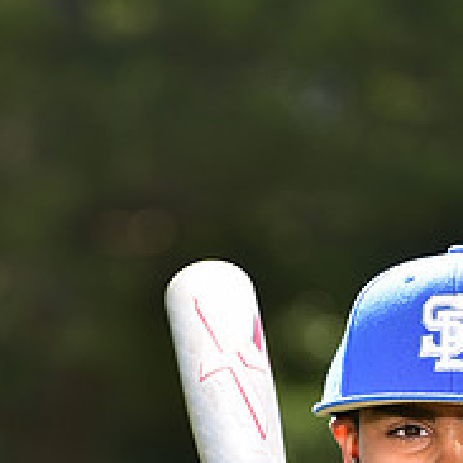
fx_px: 6310
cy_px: 660
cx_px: 454
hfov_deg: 4.2
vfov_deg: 4.2
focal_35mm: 417
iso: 80
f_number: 4.5
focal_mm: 155
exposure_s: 1/200
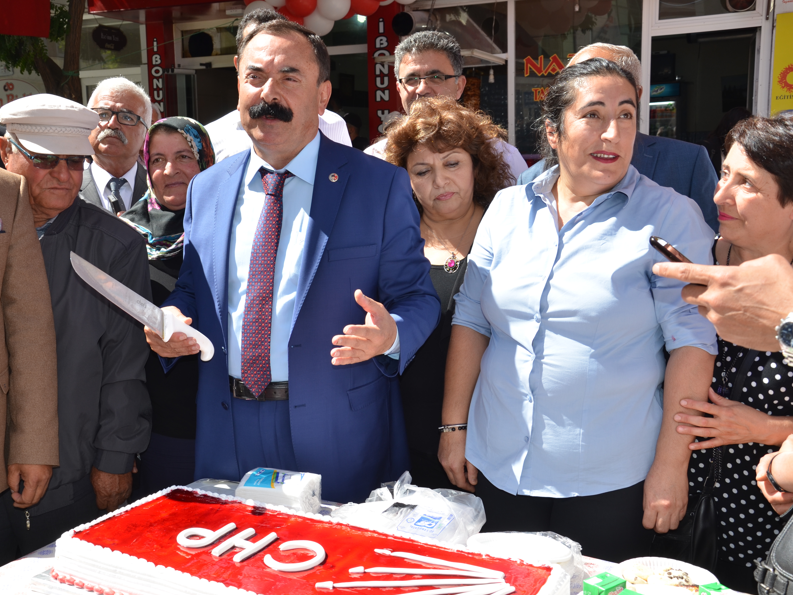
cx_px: 344
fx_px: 985
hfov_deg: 43.8
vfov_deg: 33.6
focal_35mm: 43
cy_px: 295
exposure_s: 1/250
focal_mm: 26
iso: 160
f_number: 7.1
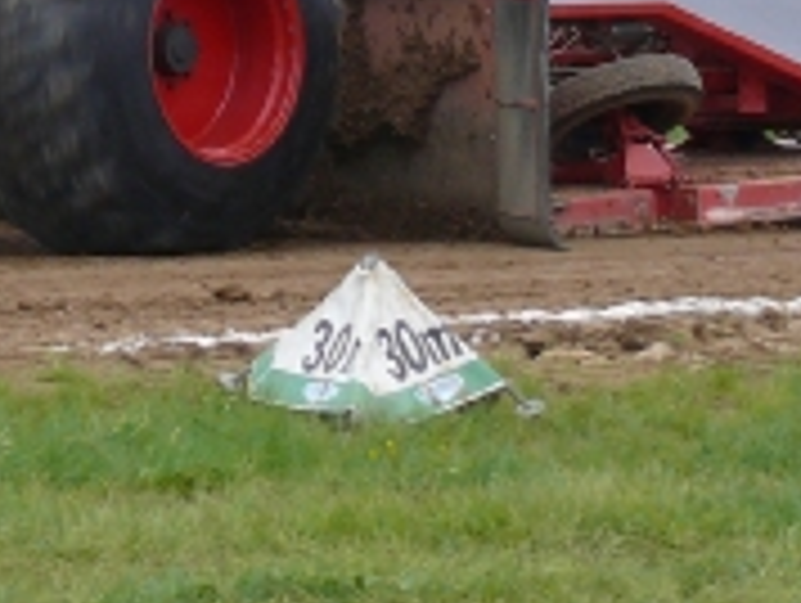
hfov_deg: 5.0
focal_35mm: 391
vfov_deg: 3.8
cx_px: -315
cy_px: -270
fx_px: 9060
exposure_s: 1/200
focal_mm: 18.3
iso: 100
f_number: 4.5
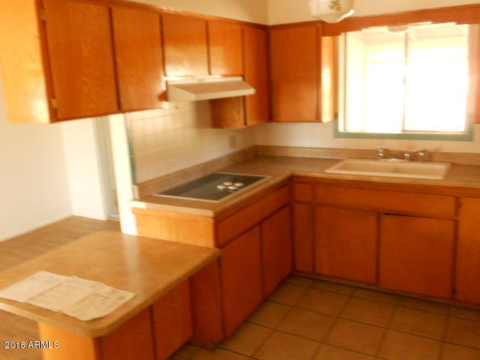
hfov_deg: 56.8
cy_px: 180
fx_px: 444
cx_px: 240
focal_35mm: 32
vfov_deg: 44.2
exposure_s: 1/40
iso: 400
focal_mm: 5.8
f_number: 3.5
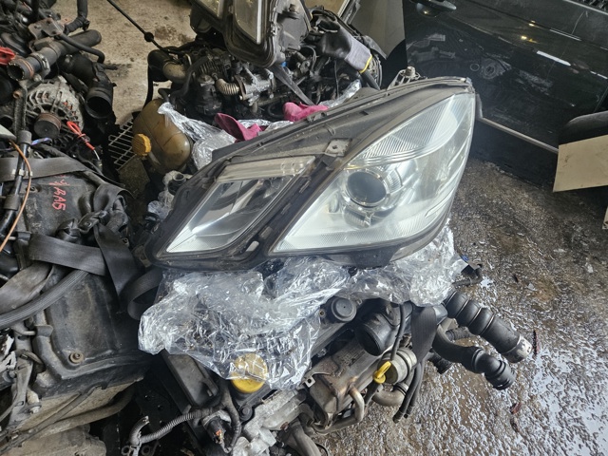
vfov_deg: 58.9
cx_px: 304
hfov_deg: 73.9
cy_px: 228
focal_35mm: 23
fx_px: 404
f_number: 1.8
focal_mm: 5.4
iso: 400
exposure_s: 1/100
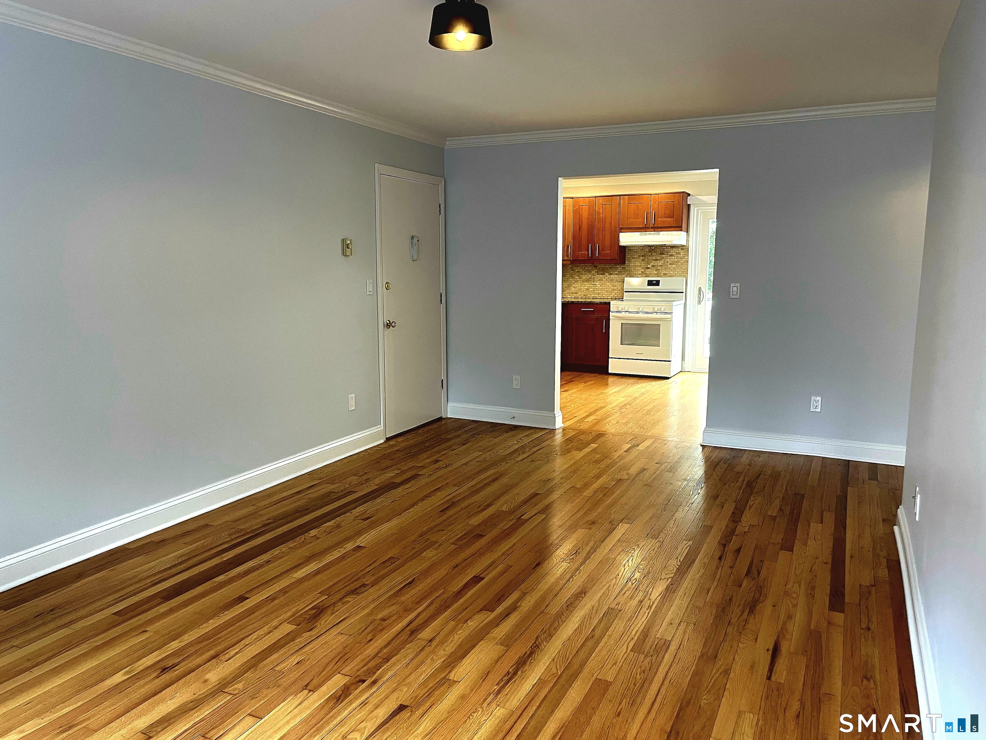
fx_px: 741
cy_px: 370
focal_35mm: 26
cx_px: 493
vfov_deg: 53.1
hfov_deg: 67.3
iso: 160
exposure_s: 1/60.2
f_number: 1.6
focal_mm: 4.2
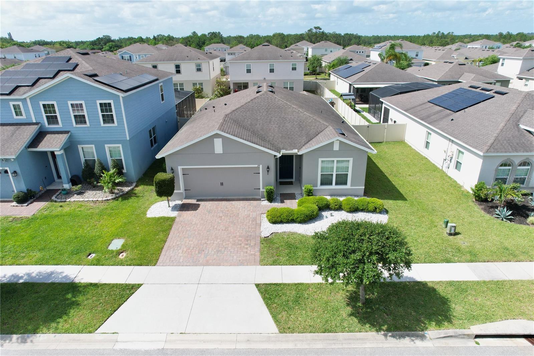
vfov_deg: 57.2
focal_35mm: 22
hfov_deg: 78.6
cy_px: 178
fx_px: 326
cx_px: 267
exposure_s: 1/3200
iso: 200
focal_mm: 8.38
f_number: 2.8
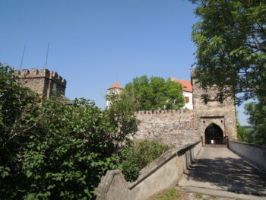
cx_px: 133
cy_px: 100
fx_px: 185
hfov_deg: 71.6
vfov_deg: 56.9
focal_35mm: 24
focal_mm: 4.3
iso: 100
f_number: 2.8
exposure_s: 1/1250
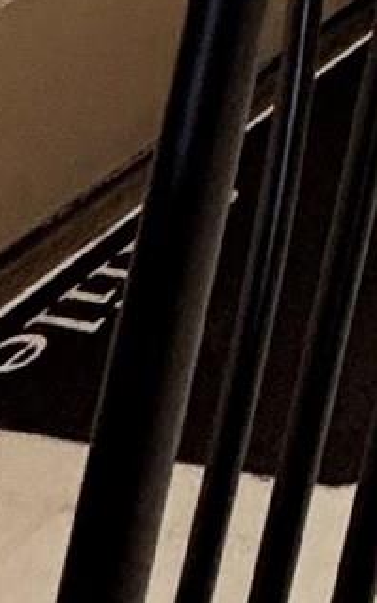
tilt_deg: +2.0
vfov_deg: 12.0
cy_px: -1112
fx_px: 1759
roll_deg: -2.4
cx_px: 1585
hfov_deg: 7.5
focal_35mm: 107
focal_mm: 2.22
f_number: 2.2
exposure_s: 1/120
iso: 250
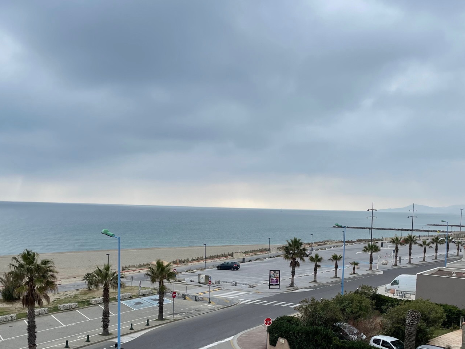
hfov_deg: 45.7
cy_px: 275
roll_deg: -1.1
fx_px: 551
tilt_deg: -6.3
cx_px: 264
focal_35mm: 41
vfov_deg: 34.2
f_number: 1.6
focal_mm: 4.2
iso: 32
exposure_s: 1/2681
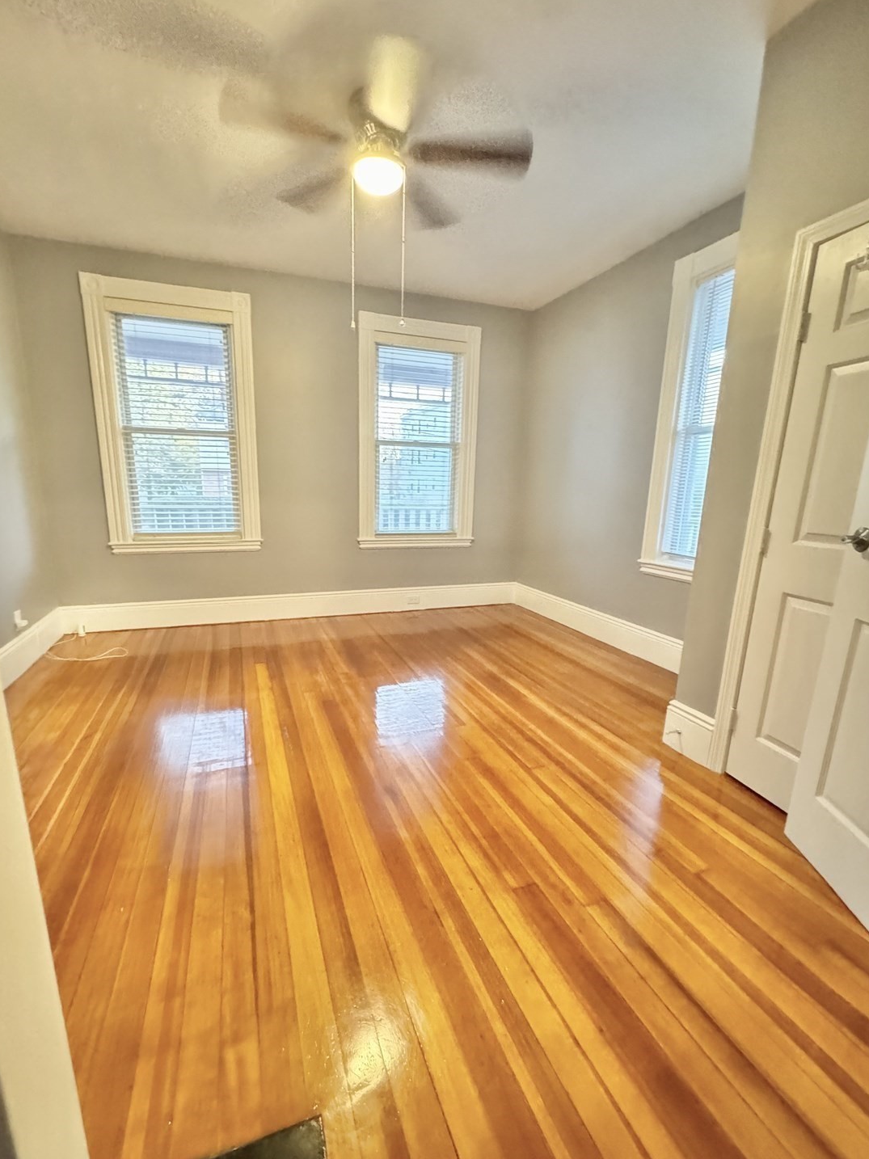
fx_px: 502
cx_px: 407
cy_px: 603
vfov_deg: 98.1
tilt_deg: -12.7
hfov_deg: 81.6
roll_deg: -0.3
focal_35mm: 15
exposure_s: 1/30
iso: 2500
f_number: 2.2
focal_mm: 2.22
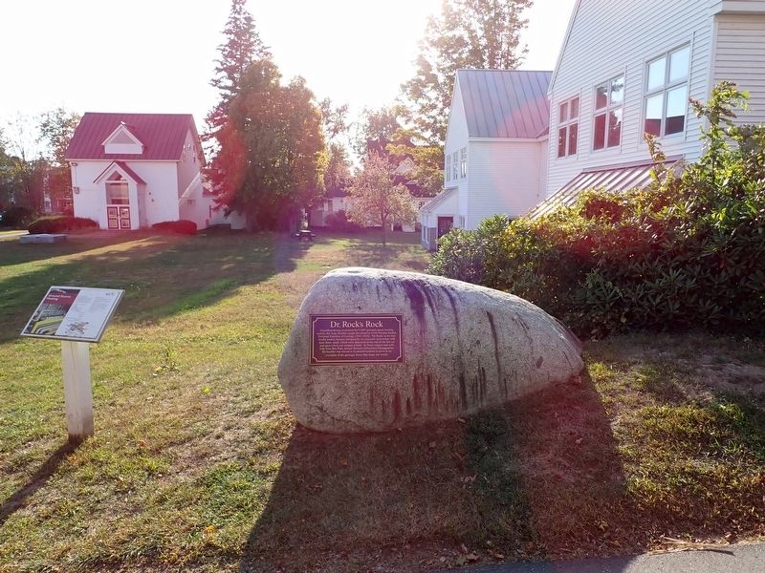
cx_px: 382
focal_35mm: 25
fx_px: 552
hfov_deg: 69.4
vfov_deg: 54.9
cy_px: 286
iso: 100
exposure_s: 1/400
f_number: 2.8
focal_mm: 4.5
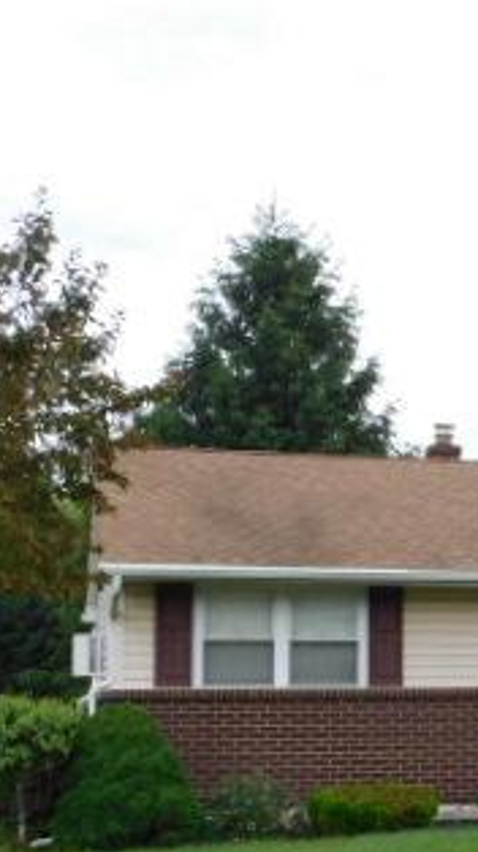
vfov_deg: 26.4
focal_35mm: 80
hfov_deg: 13.5
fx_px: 1807
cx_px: 864
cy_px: 586
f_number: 3.5
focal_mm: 6.3
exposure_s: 1/640
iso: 125
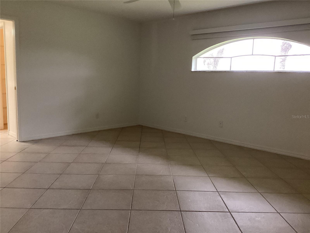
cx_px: 155
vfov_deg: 45.4
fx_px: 278
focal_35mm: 31
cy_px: 116
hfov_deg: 58.4
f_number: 2.4
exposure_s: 1/50
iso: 125
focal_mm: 3.3
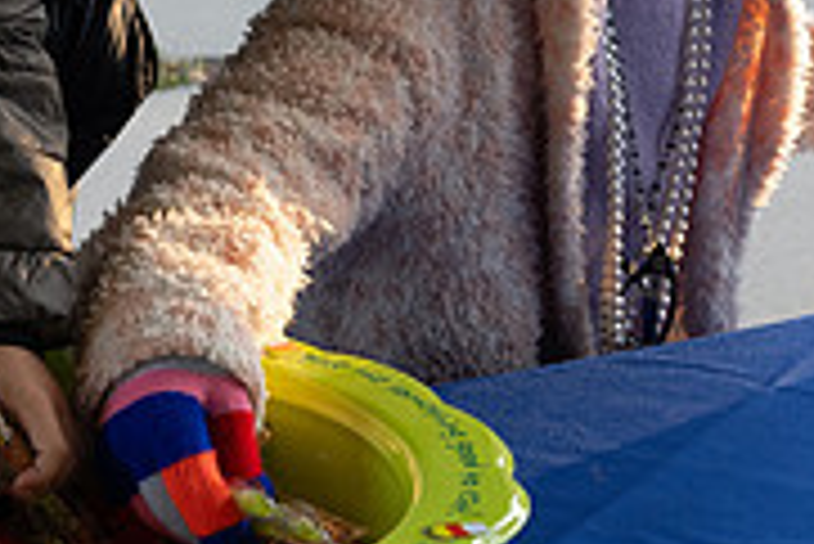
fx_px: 2738
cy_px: -79
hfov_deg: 16.5
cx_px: -32
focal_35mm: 121
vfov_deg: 11.2
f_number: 5
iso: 500
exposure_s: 1/160
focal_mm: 24
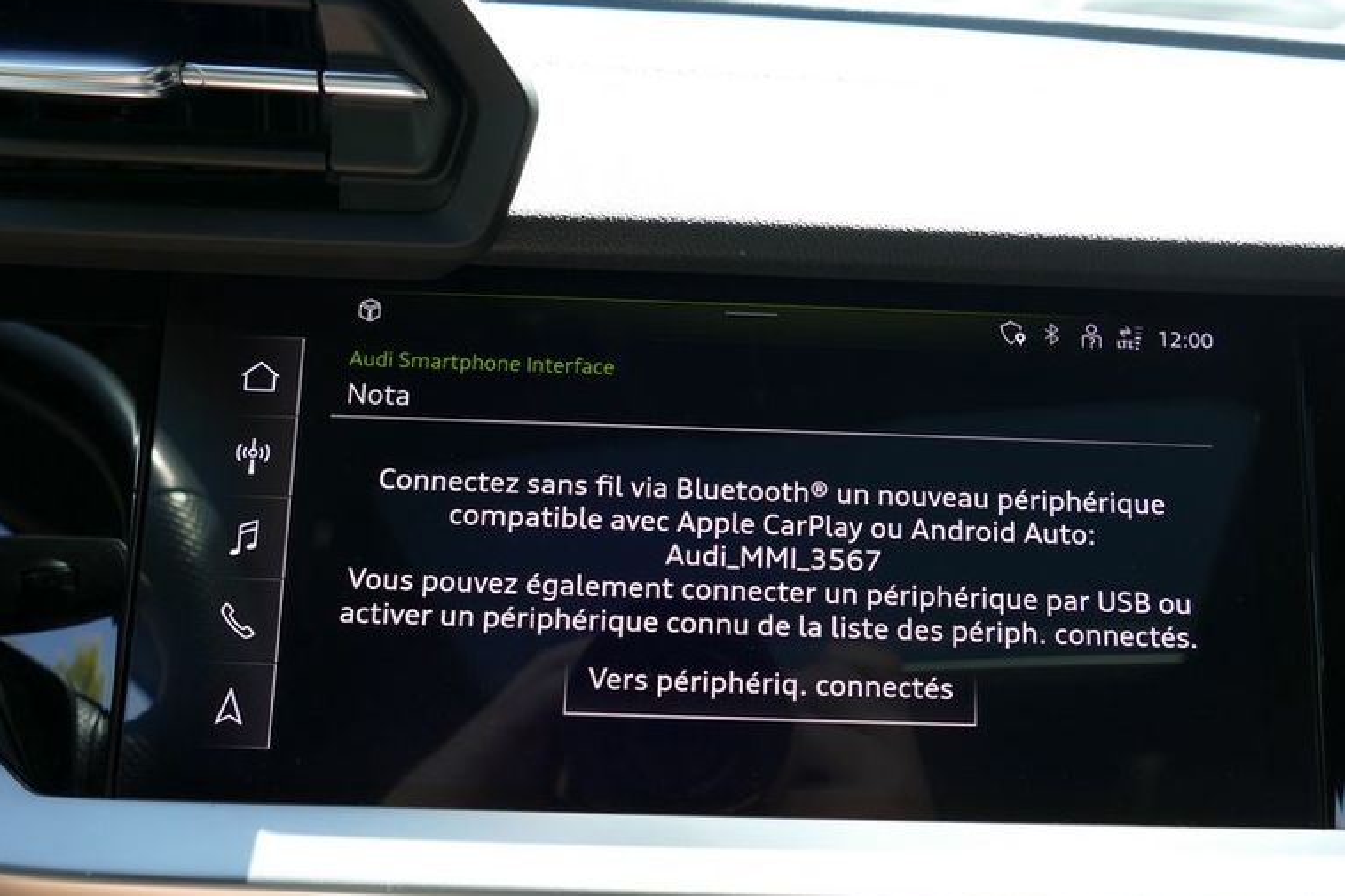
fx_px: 1233
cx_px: 713
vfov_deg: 39.8
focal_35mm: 33
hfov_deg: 57.2
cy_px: 519
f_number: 2.8
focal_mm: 9.12
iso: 125
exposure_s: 1/125
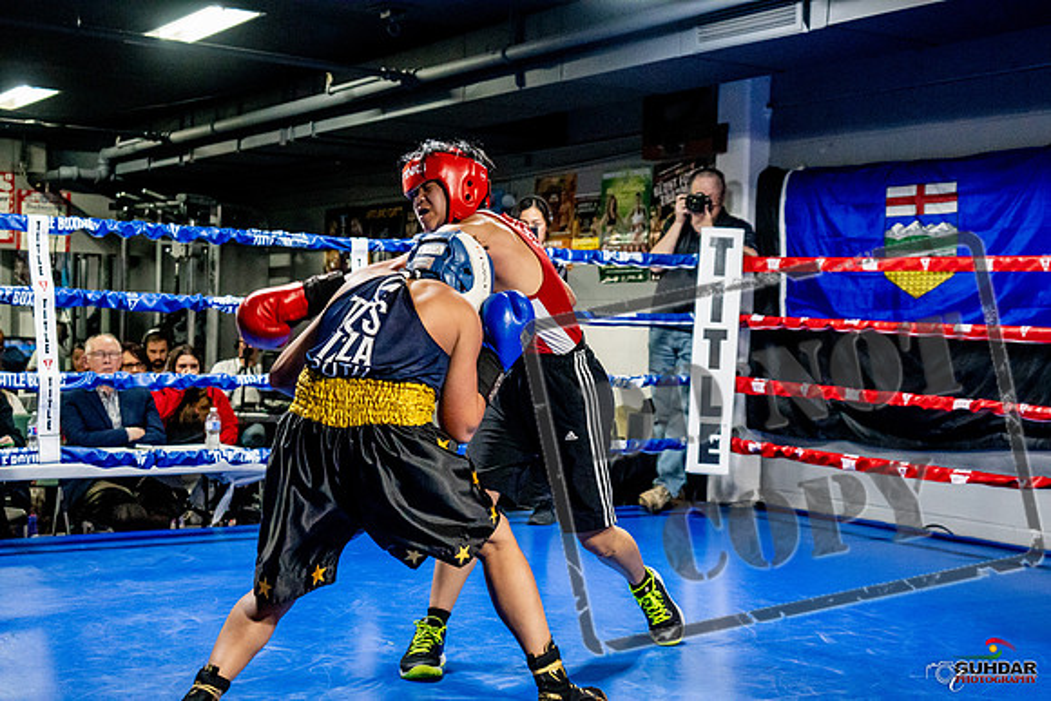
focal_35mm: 52
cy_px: 350
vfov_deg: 26.0
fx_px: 1518
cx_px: 526
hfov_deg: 38.2
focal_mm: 35
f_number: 2.8
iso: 5000
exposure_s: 1/800
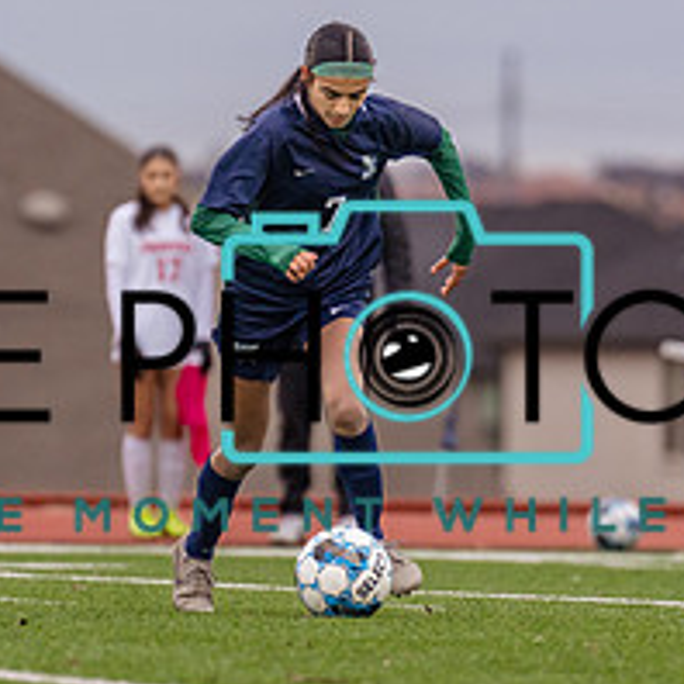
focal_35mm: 747
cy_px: 366
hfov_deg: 2.3
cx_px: 301
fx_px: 16700
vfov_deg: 2.3
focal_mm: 280
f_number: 4
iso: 800
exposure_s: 1/1600
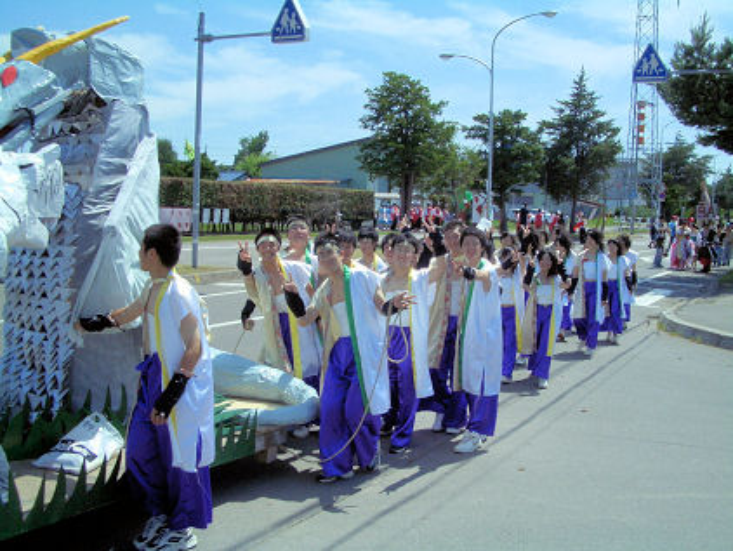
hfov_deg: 45.8
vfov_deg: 35.2
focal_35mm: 41
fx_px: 869
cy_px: 276
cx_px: 366
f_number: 4.6
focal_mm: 6.8
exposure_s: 1/800
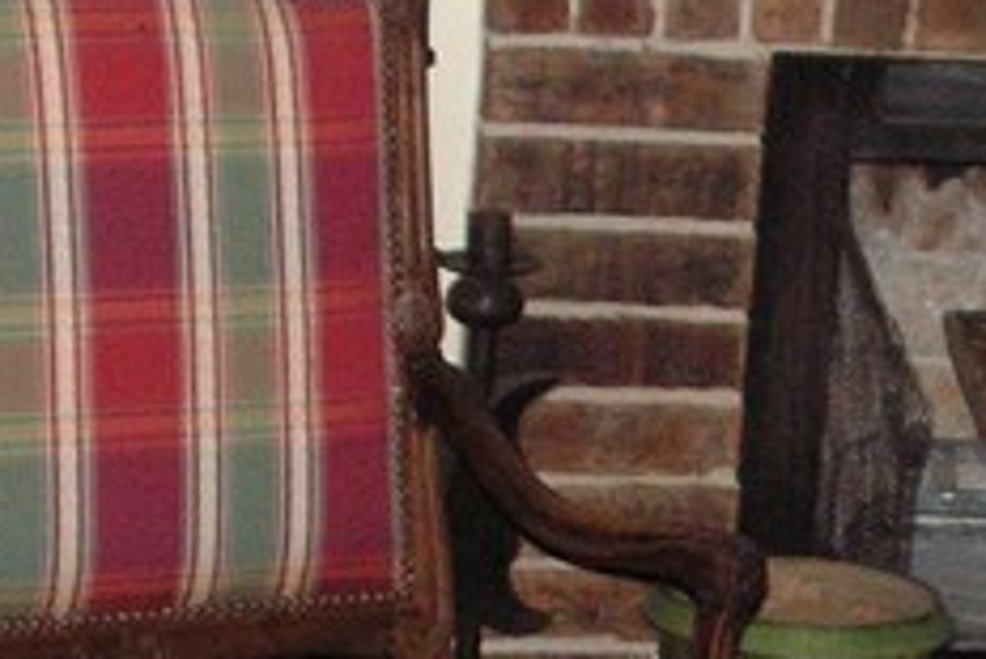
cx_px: 790
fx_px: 4522
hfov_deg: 12.4
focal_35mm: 165
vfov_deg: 8.2
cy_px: 795
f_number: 3.2
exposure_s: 1/40
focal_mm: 6
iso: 160
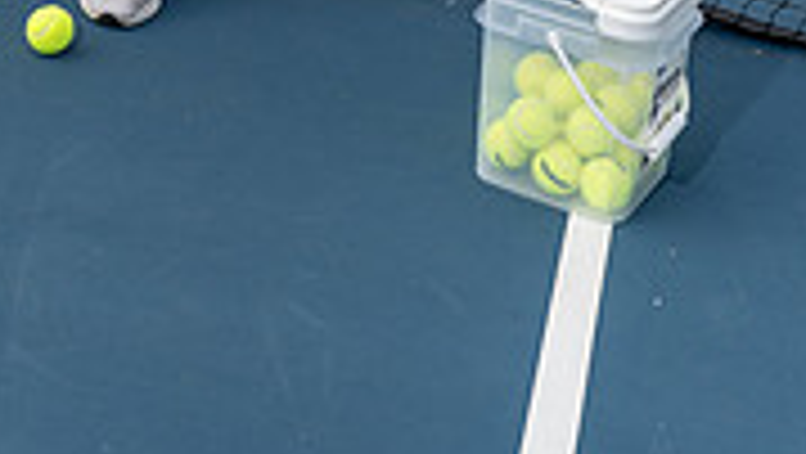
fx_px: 1968
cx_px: 315
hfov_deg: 23.1
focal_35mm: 92
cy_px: -544
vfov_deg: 11.5
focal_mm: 35
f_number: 8
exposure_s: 1/250
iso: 100
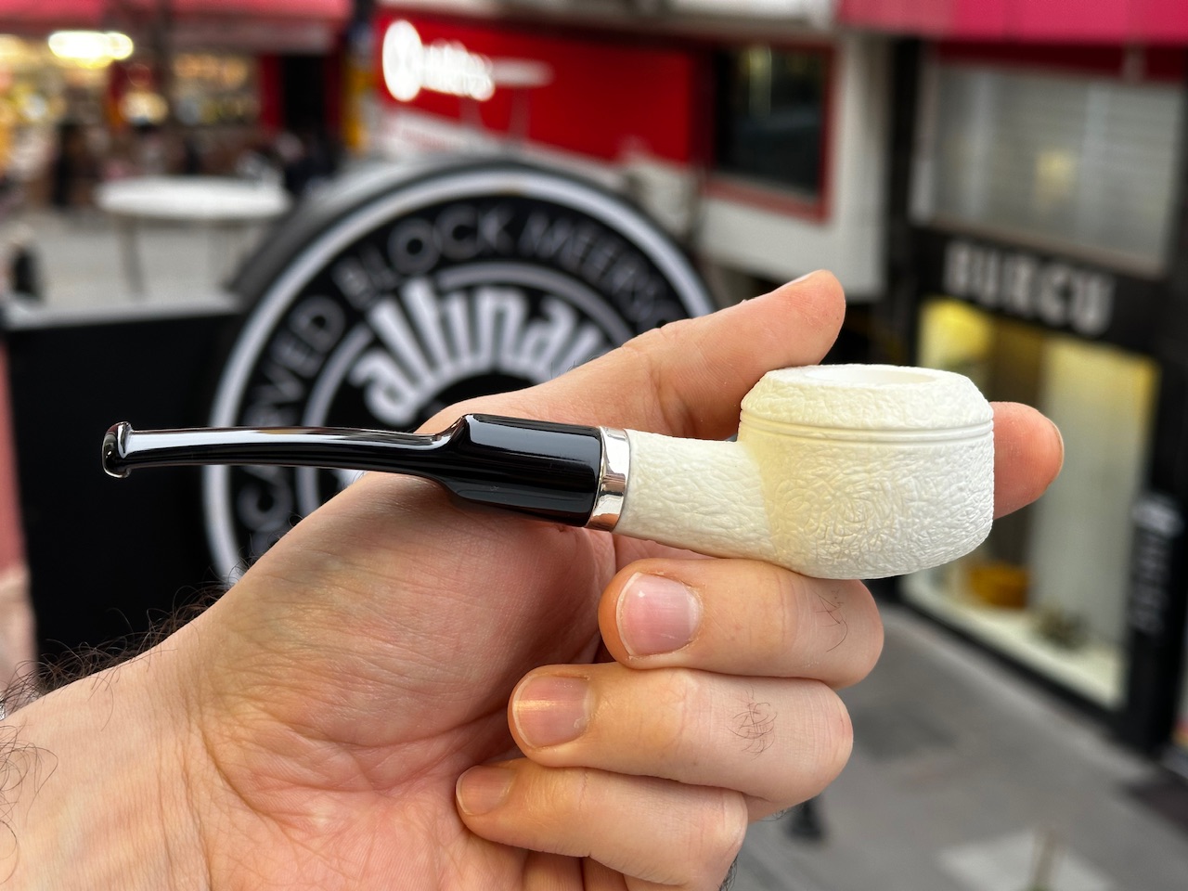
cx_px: 594
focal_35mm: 48
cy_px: 446
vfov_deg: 30.3
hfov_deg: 39.7
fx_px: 1647
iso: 64
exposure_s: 1/50
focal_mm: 6.86
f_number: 1.78
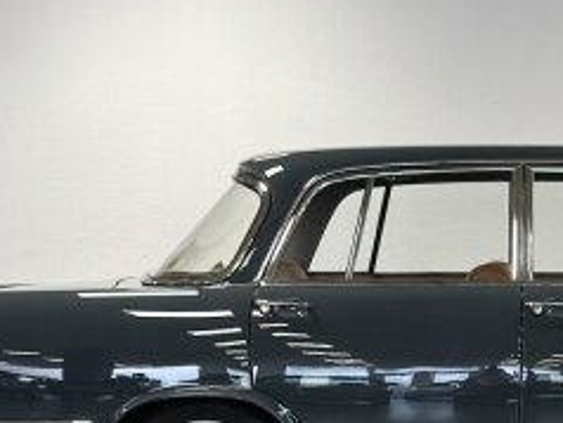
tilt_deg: -4.0
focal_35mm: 129
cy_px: 388
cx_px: 537
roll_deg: +0.0
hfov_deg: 15.1
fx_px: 2100
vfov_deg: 11.4
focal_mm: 6.86
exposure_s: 1/80
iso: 125
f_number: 1.78
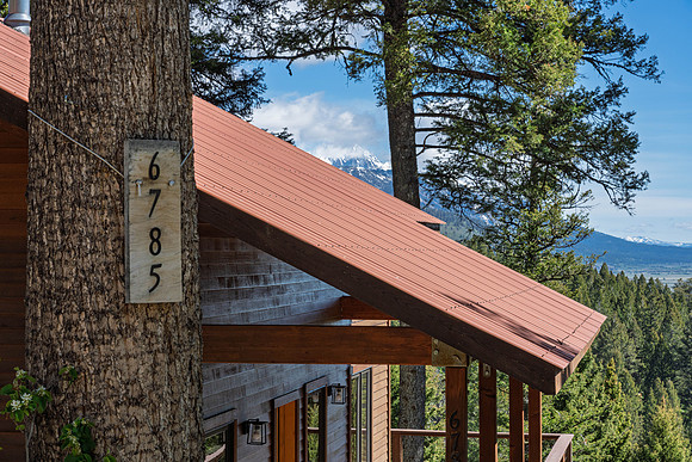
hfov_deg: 24.5
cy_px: 231
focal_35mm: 83
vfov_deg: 16.5
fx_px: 1596
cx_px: 346
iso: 400
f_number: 13
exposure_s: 1/320
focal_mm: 83
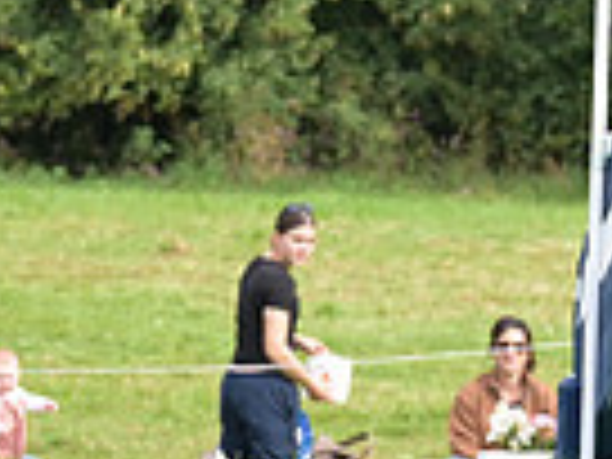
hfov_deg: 1.6
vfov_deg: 1.2
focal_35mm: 1234
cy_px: 162
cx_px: 1179
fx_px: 21817
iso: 1100
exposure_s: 1/1250
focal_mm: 200
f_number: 5.6
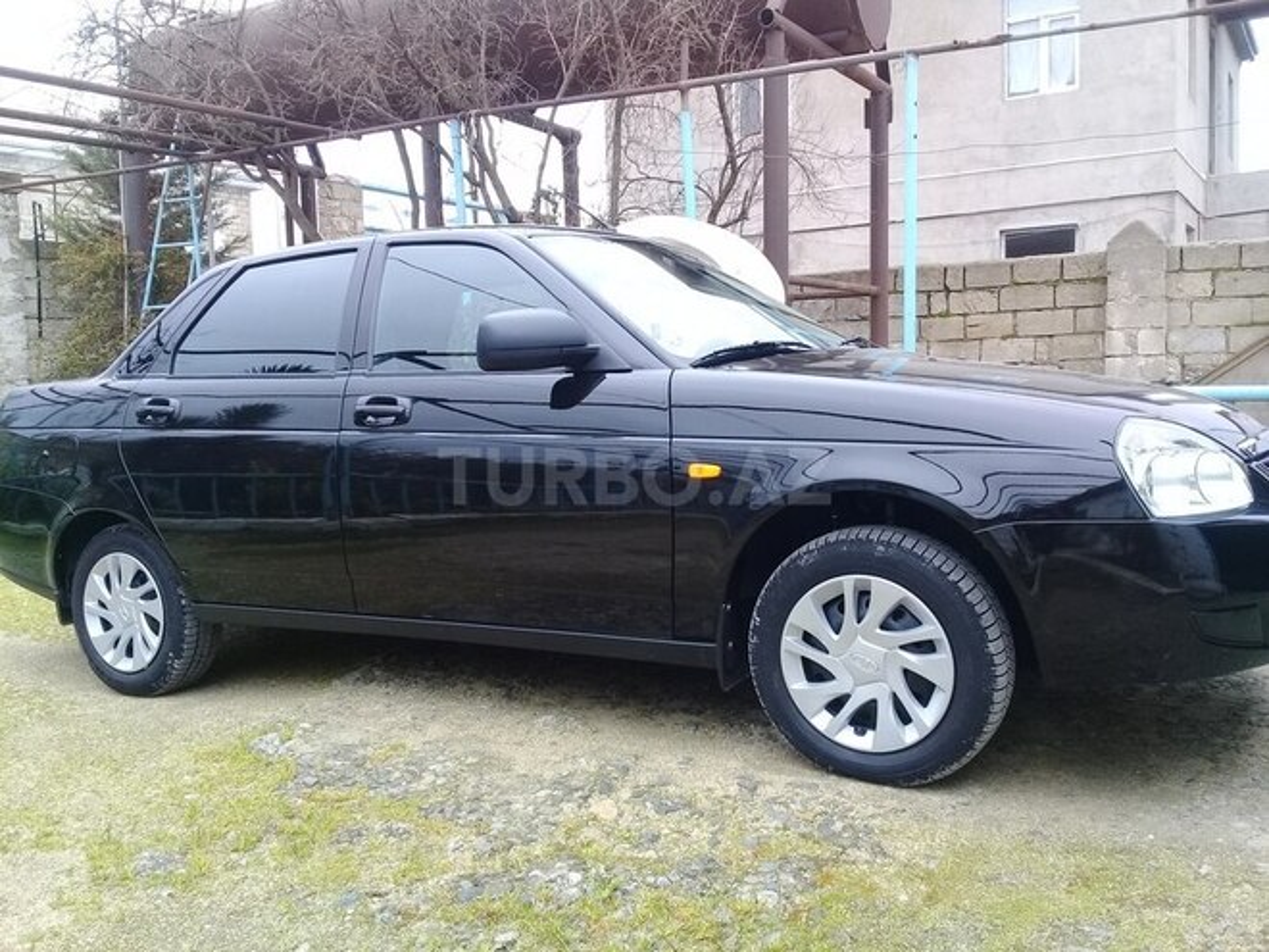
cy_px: 476
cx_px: 634
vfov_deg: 45.4
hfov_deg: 58.4
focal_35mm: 31
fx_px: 1136
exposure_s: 1/198
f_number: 2.2
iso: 50
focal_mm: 3.3
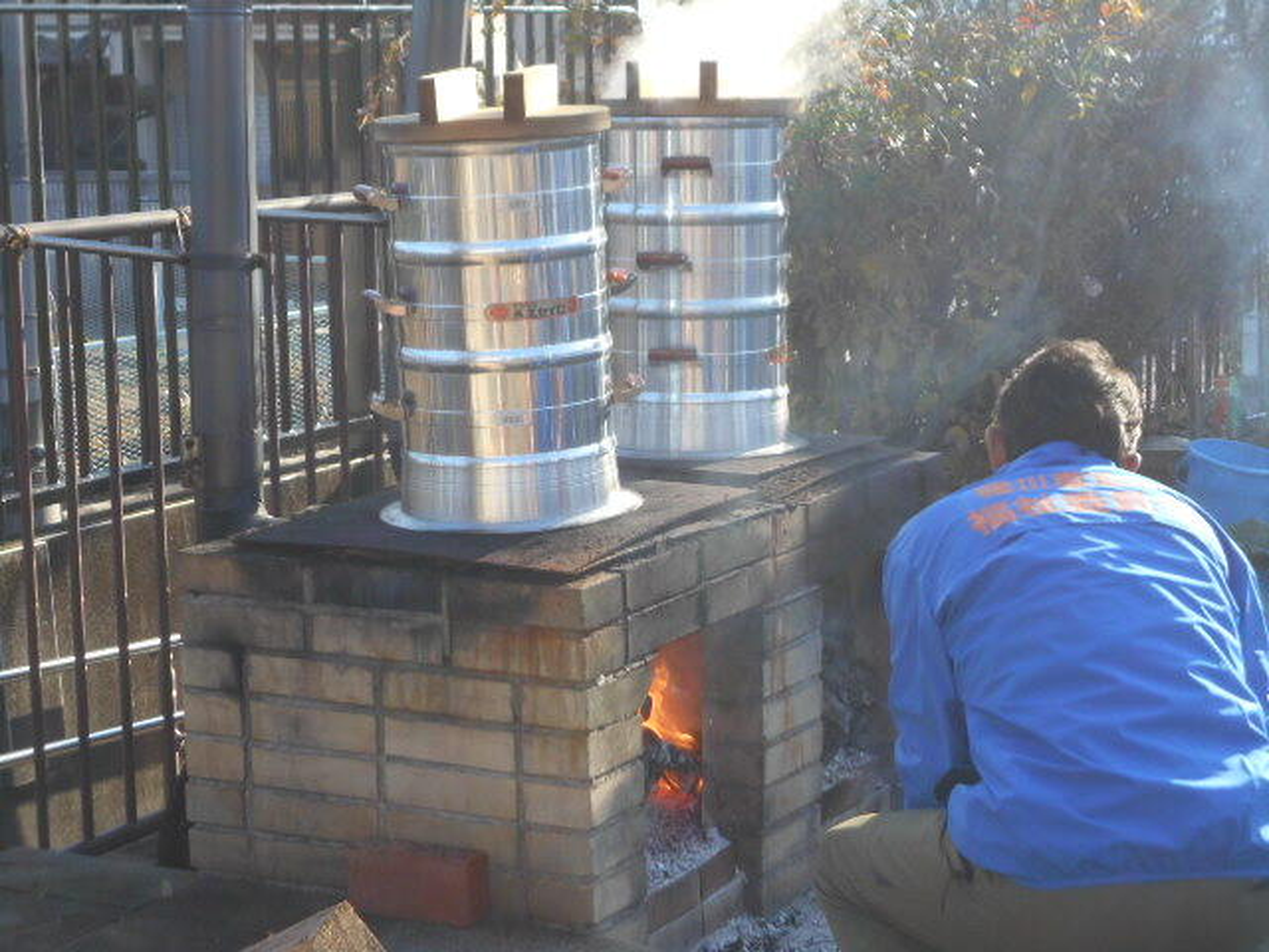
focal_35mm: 76
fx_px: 2786
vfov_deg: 19.4
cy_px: 476
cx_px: 634
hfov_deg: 25.7
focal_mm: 13.5
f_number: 5.8
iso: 160
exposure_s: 1/250
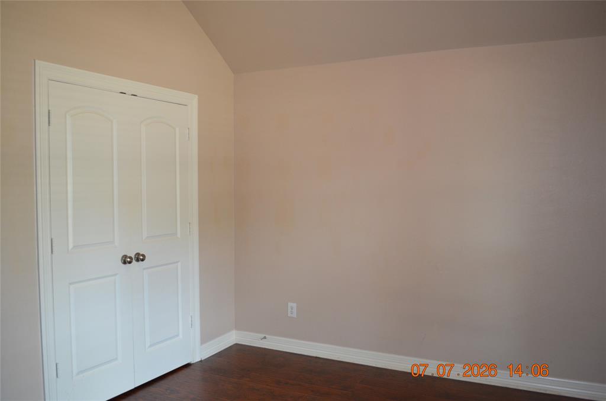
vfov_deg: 43.4
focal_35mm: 30
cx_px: 303
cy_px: 200
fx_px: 504
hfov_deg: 62.0
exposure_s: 1/60
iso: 900
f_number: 3.8
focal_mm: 20
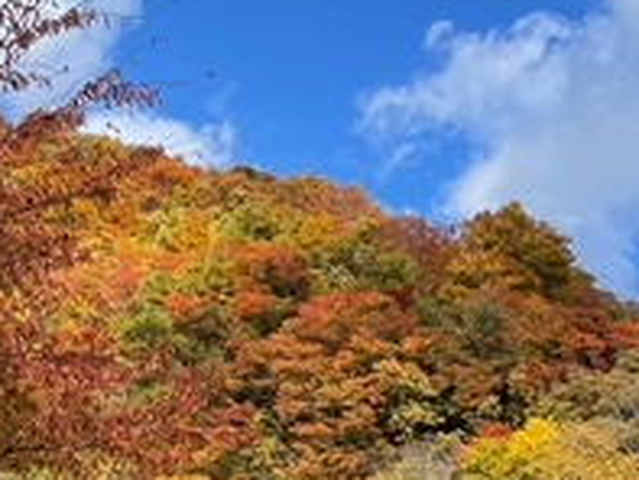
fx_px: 1755
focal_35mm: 95
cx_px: 821
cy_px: 619
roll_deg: +0.8
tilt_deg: +12.7
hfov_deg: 19.2
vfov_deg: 14.9
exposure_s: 1/2053
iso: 32
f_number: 1.6
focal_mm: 4.2
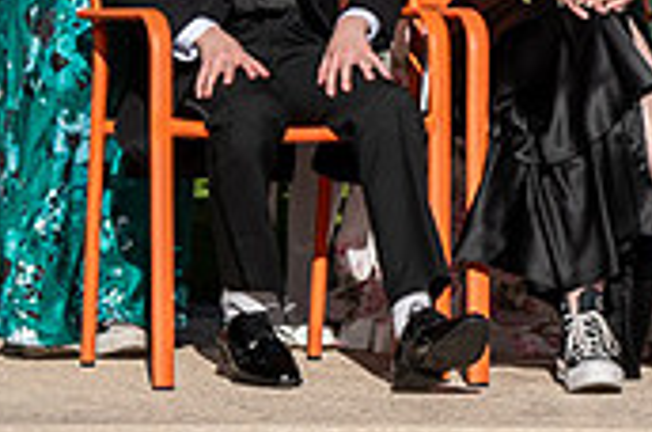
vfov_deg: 3.6
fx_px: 6906
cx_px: 796
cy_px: -250
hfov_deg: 5.4
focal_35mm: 382
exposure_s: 1/200
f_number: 11
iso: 50
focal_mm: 113
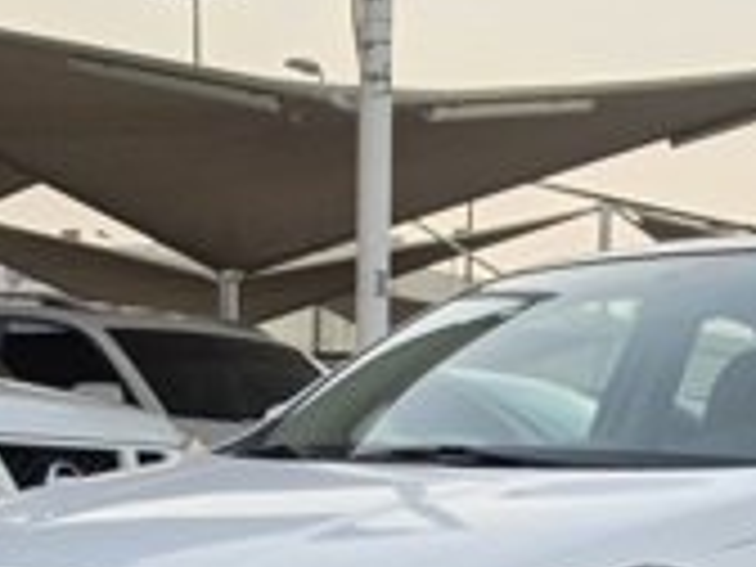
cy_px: 918
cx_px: 554
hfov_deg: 23.6
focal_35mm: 82
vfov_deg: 16.1
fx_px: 1791
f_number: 1.4
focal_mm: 6.5
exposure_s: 1/180
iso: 50
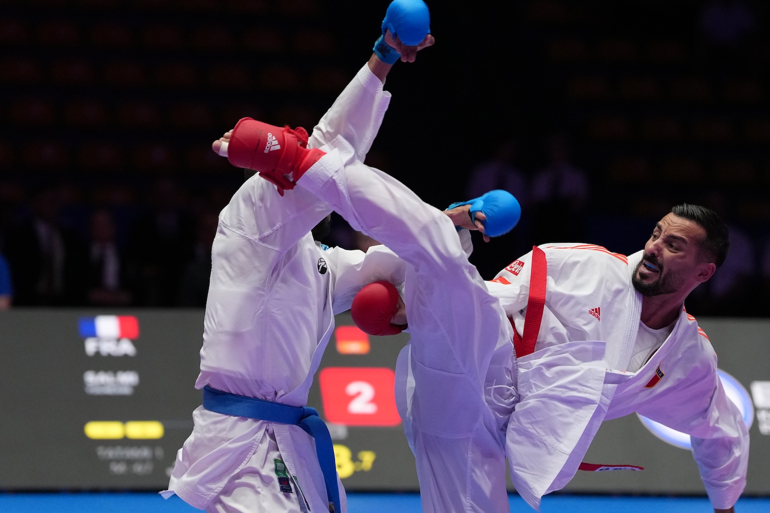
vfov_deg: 6.4
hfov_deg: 9.5
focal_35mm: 216
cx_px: 385
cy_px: 256
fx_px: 4620
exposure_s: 1/1000
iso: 3200
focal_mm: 144
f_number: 2.8
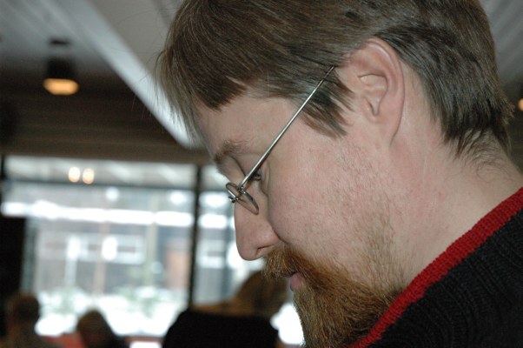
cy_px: 174
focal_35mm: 72
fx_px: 1045
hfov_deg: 28.1
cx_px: 262
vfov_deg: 18.9
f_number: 5
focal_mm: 48
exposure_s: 1/160
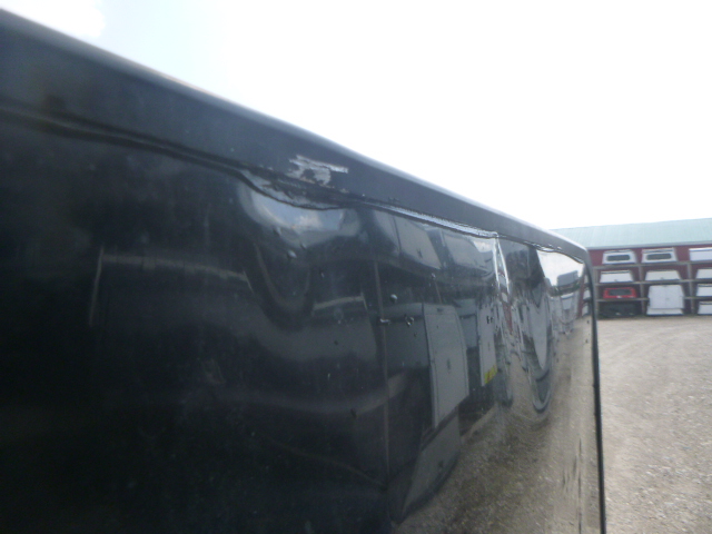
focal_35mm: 25
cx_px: 356
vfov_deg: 54.9
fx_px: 514
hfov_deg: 69.4
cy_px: 267
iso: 160
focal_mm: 4.5
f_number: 3.9
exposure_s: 1/320
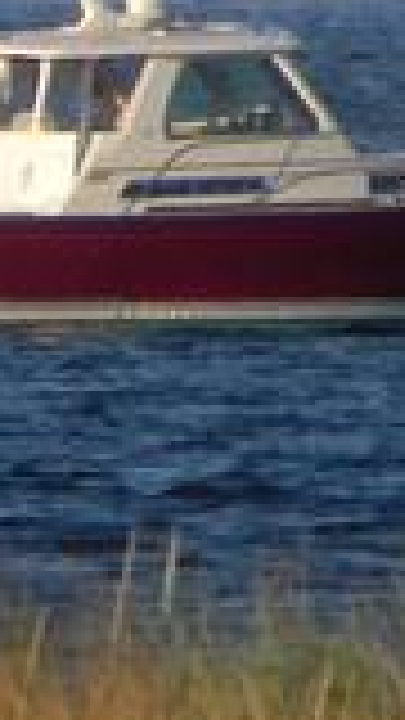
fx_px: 56492
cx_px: 927
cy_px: -292
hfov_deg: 0.4
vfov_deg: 0.7
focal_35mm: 2959
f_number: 6.3
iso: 160
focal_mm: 120
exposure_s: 1/345
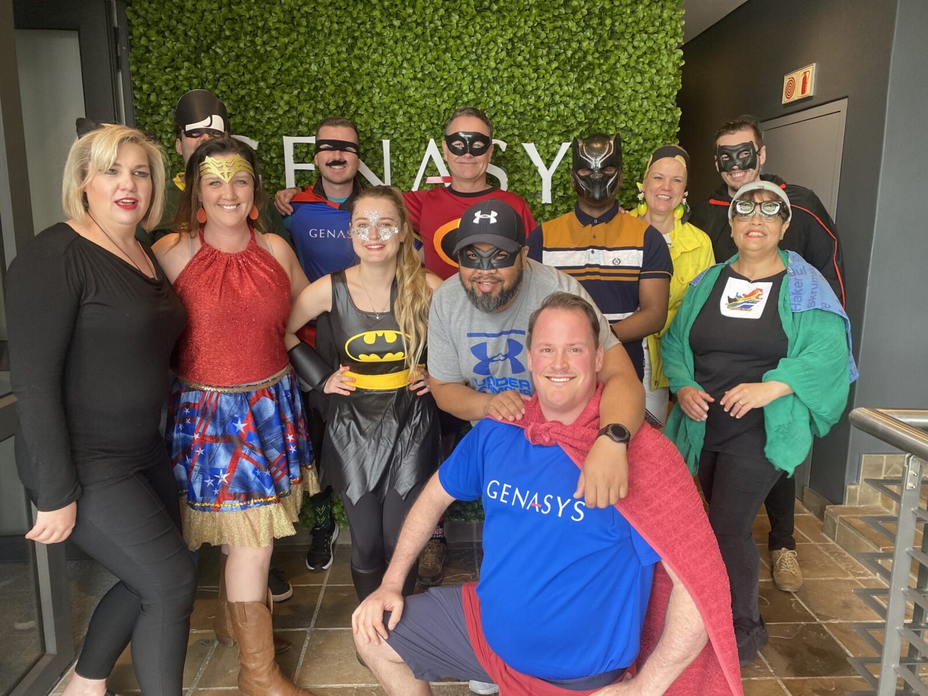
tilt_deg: -10.2
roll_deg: -1.5
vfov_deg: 53.1
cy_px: 348
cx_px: 464
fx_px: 697
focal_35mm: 26
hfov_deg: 67.3
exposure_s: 1/109
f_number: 1.8
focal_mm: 4.25
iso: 125
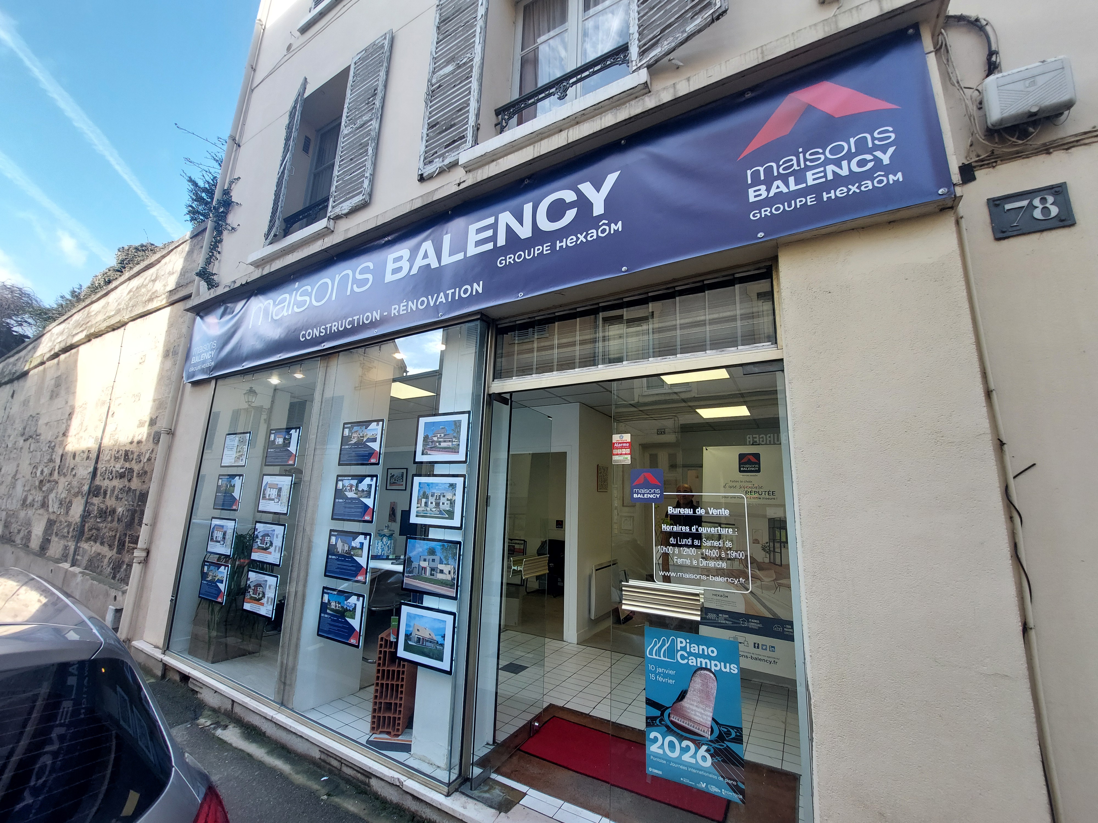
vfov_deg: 89.9
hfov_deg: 106.2
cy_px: 412
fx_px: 412
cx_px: 549
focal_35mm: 13
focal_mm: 1.74
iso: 50
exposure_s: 1/189
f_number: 2.2
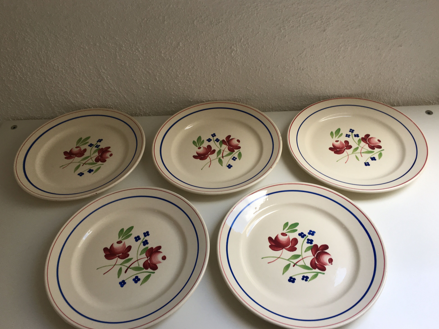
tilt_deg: -48.1
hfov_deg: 60.0
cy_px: 164
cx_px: 218
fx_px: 380
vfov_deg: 46.8
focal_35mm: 30
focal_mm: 4.15
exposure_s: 1/100
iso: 40
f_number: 2.2
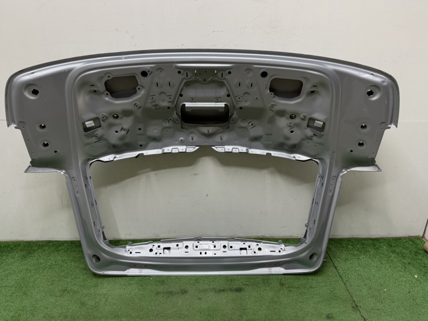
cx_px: 214
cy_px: 160
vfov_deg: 56.8
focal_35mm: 24
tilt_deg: -20.0
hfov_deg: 71.6
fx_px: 297
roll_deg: -0.2
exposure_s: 1/121
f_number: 1.78
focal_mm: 6.76
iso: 125
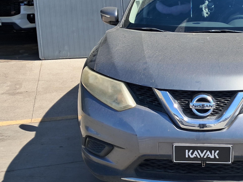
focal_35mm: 57
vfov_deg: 25.6
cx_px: 203
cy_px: 99
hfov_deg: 32.6
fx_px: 400
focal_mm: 4
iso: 50
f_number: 1.8
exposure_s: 1/484
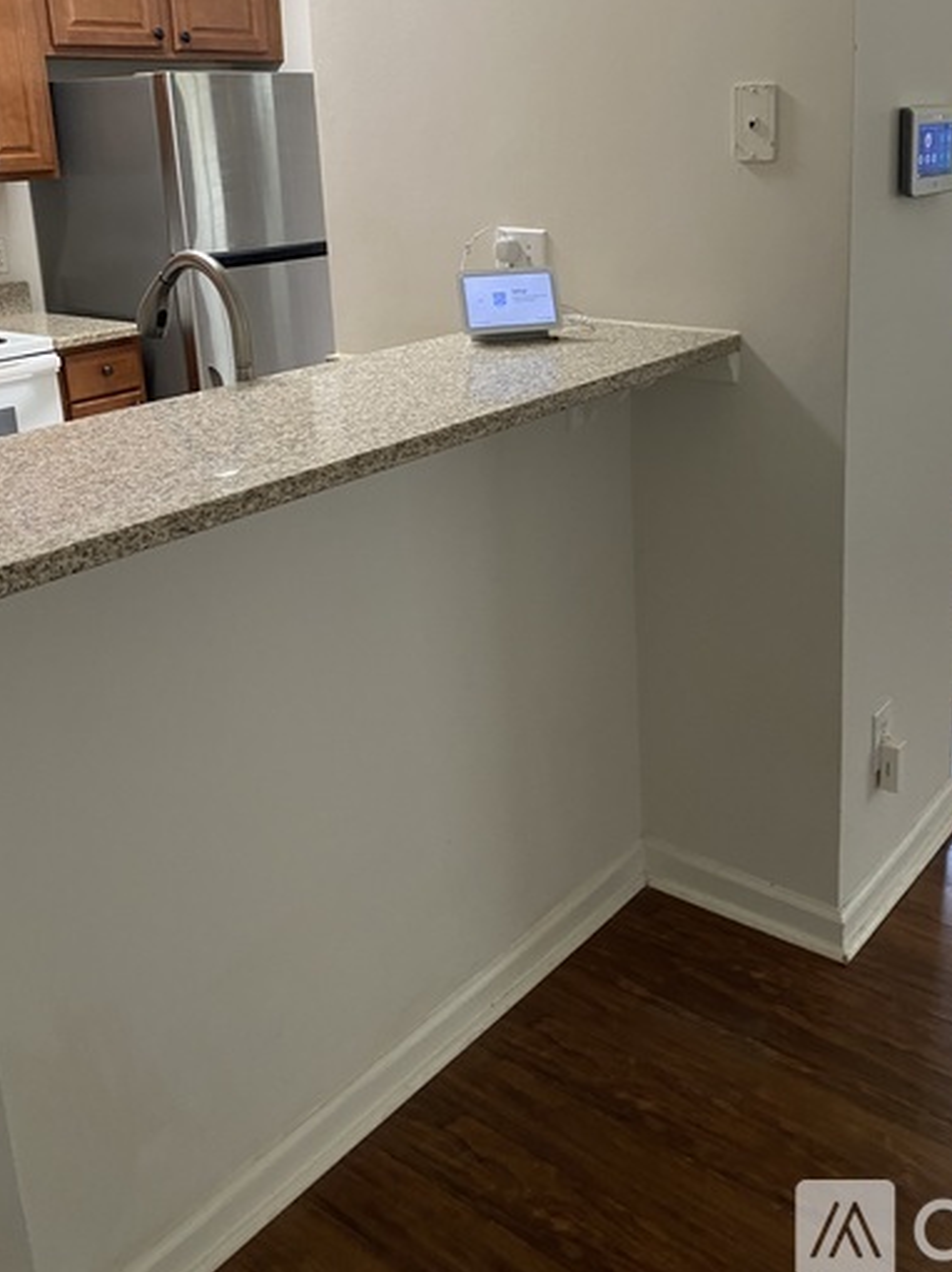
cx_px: 576
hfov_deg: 41.5
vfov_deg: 53.2
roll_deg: +2.5
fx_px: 1248
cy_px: 448
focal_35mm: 34
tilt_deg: -13.4
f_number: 1.8
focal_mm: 4.25
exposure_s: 1/60
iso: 200
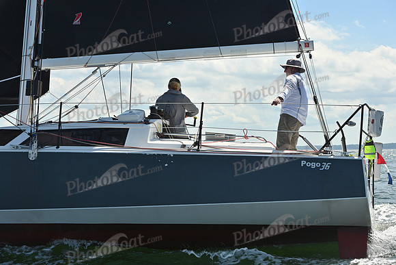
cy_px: 132
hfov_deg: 28.8
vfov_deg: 19.5
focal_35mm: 70
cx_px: 198
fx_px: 770
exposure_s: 1/1250
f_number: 8
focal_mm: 70
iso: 250
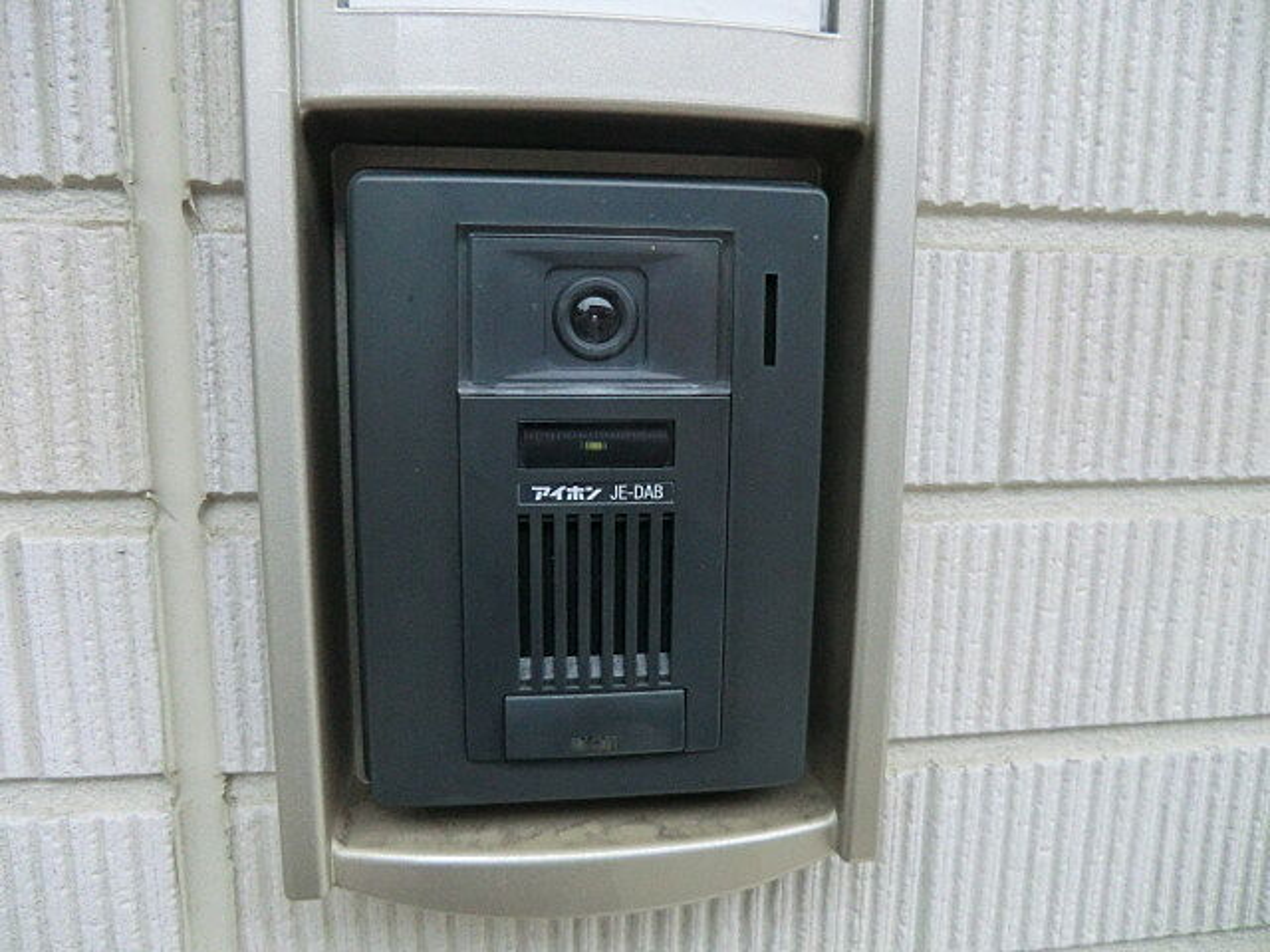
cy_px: 476
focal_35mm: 24
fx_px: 881
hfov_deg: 71.6
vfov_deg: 56.8
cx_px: 635
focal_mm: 4.3
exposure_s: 1/60
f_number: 3.2
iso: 400
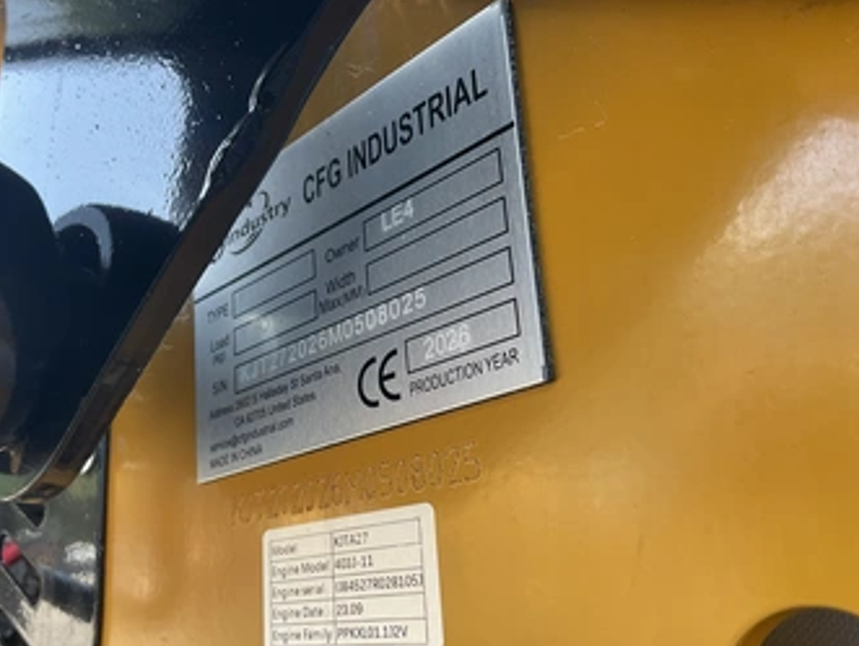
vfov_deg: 40.6
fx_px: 869
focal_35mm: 35
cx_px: 361
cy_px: 384
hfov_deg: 52.3
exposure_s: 1/122
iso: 32
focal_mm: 3
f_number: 1.8
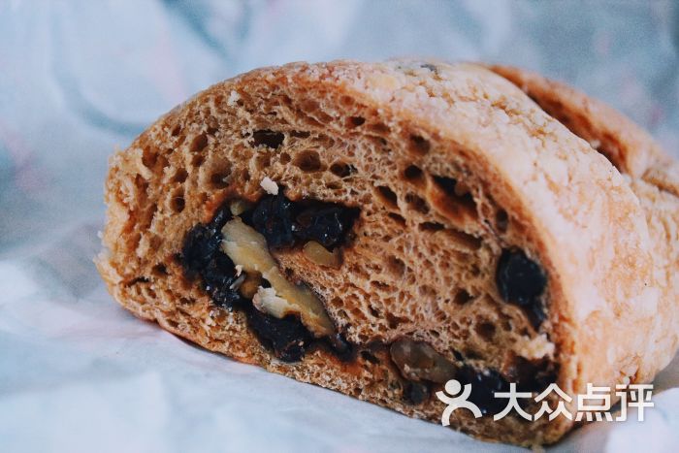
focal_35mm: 68
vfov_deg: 20.2
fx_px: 1273
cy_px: 226
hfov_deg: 29.9
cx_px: 340
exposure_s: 1/125
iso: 1600
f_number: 5.3
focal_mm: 45
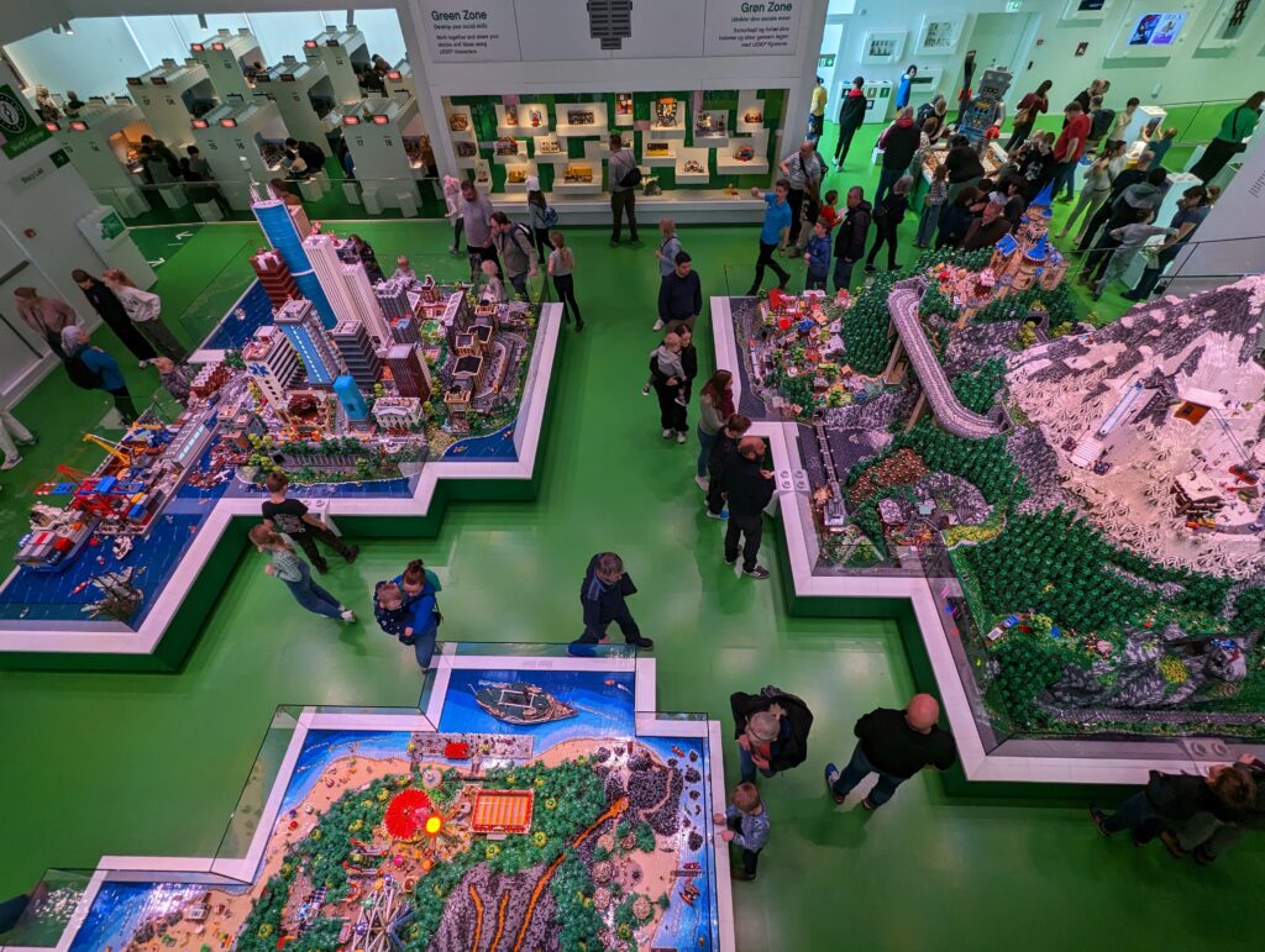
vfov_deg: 78.2
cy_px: 476
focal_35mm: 16
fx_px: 586
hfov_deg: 94.4
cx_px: 632
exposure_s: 1/245
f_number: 2.2
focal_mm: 2.35
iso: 183
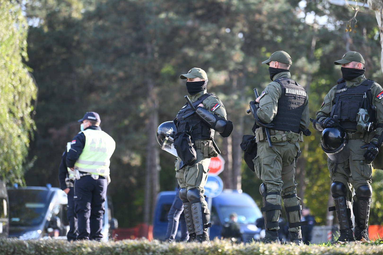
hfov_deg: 13.7
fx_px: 1596
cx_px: 192
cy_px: 128
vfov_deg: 9.1
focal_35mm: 150
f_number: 2.8
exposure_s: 1/2000
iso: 1000
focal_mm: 150
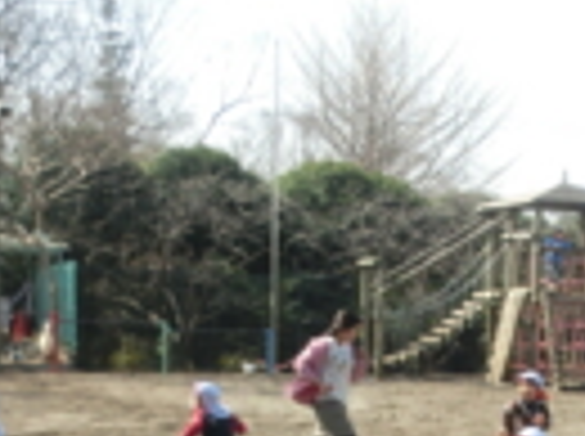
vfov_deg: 18.9
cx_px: 464
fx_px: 1248
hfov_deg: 25.9
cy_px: 494
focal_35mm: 74
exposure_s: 1/500
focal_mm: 4.24
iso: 80
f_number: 3
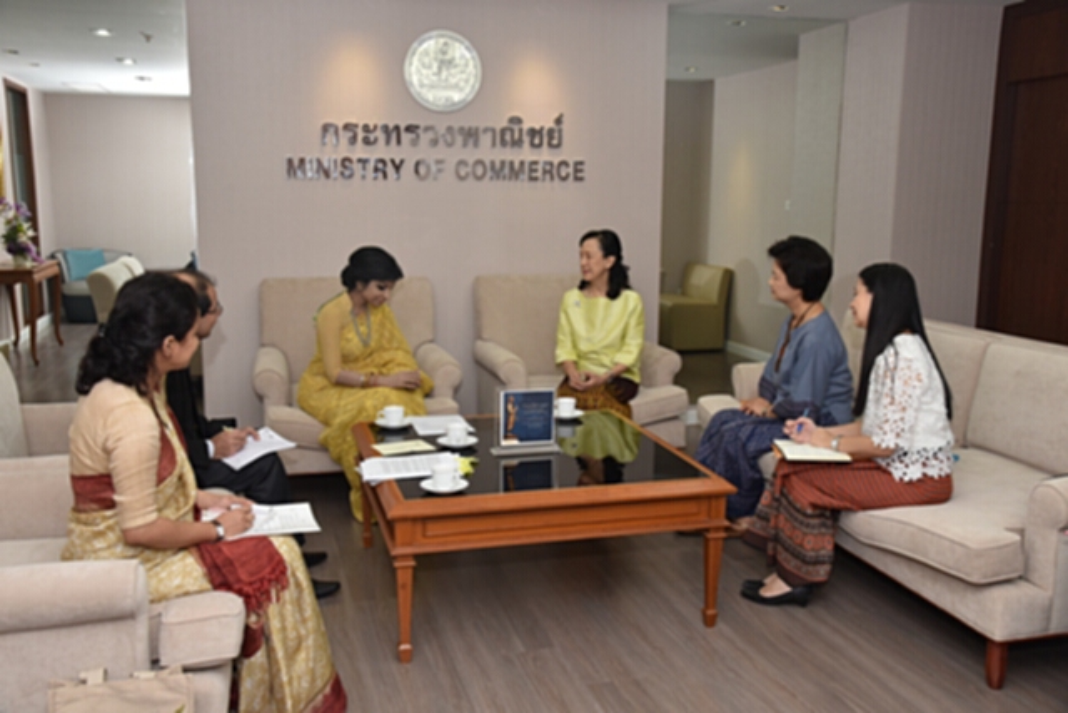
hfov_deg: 55.8
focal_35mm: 34
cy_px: 356
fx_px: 1009
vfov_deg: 38.9
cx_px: 534
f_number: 8
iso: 1250
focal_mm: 34
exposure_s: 1/60
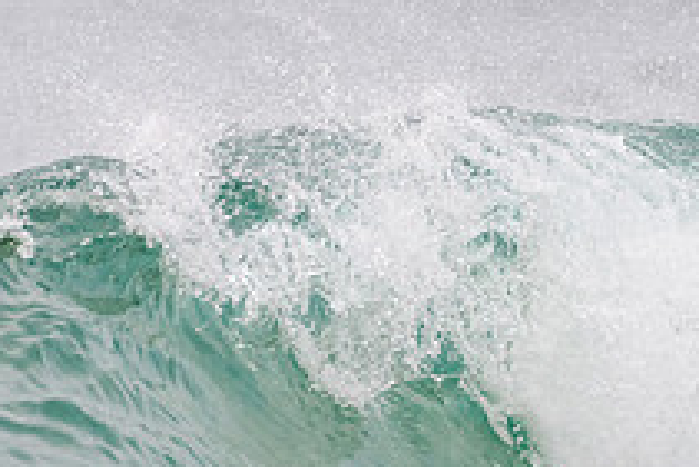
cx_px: 722
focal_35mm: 1685
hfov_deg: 1.2
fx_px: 32738
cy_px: 406
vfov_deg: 0.8
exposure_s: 1/800
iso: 500
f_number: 5.6
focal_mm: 500
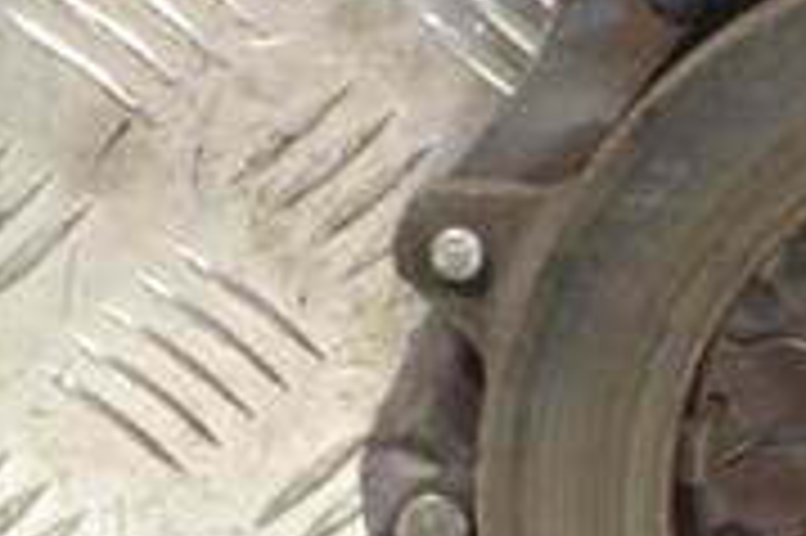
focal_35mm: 277
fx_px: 6189
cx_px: 1049
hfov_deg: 7.4
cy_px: 441
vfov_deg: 5.0
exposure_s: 1/125
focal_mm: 55
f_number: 5.6
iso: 3200
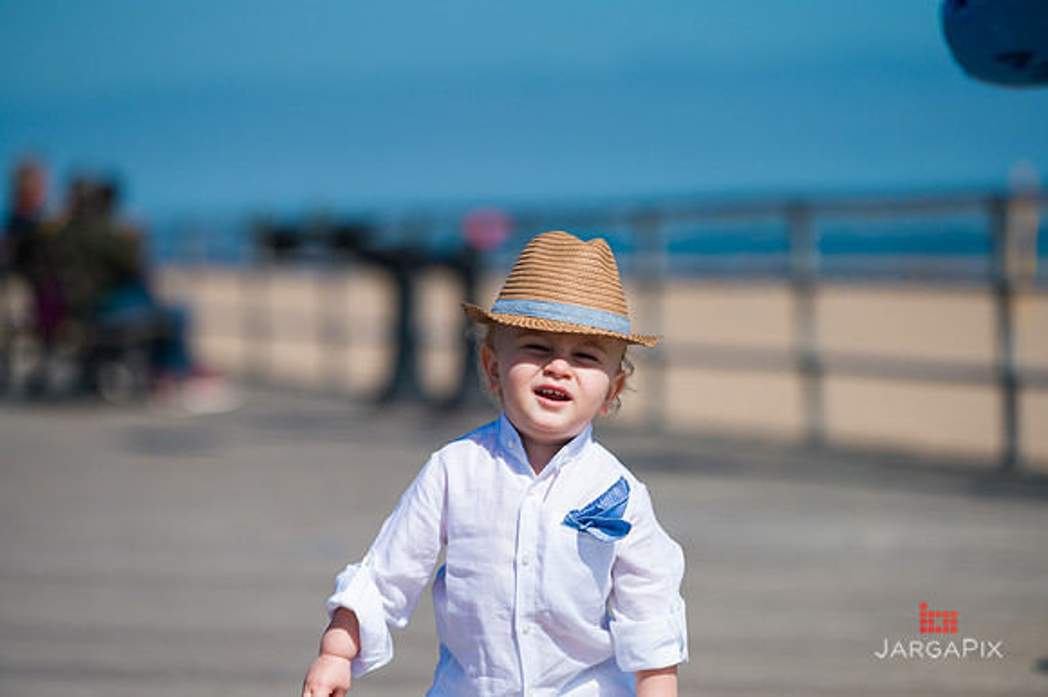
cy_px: 348
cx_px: 524
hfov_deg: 13.7
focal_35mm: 150
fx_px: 4364
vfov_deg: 9.1
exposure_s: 1/8000
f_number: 3.2
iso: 200
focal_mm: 150
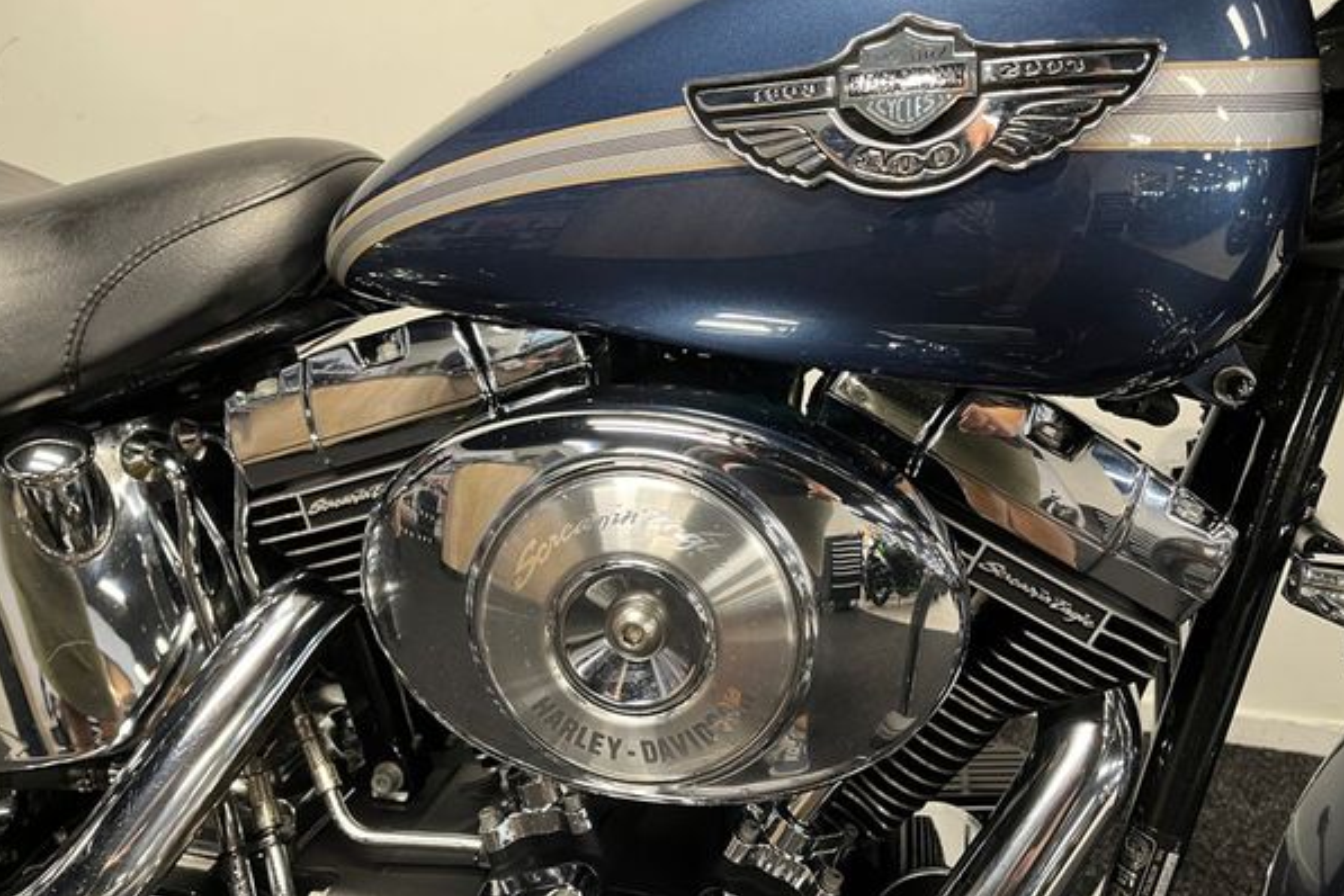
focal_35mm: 29
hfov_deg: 63.6
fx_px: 1083
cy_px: 412
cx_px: 707
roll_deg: -4.6
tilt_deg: -19.6
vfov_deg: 44.9
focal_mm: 5.1
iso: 250
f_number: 1.6
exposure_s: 1/50
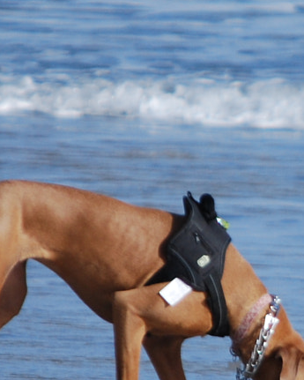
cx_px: 267
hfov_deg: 1.2
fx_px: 15043
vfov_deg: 1.4
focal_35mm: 1338
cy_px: 316
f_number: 5.6
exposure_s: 1/1000
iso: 200
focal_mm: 200
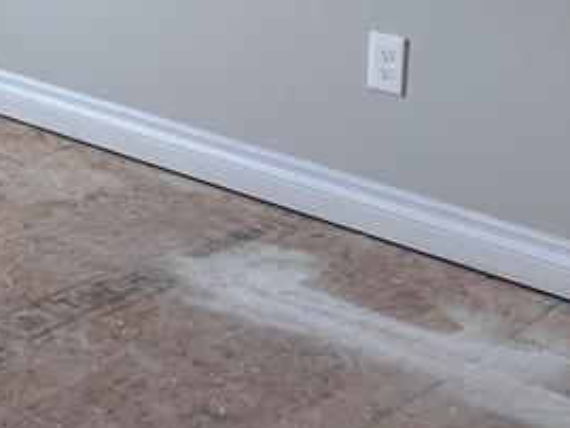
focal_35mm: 99
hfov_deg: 18.9
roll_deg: -2.6
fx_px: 1631
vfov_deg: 14.1
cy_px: -203
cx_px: -78
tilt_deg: -7.3
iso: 64
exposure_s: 1/163
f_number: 1.5
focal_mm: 5.7
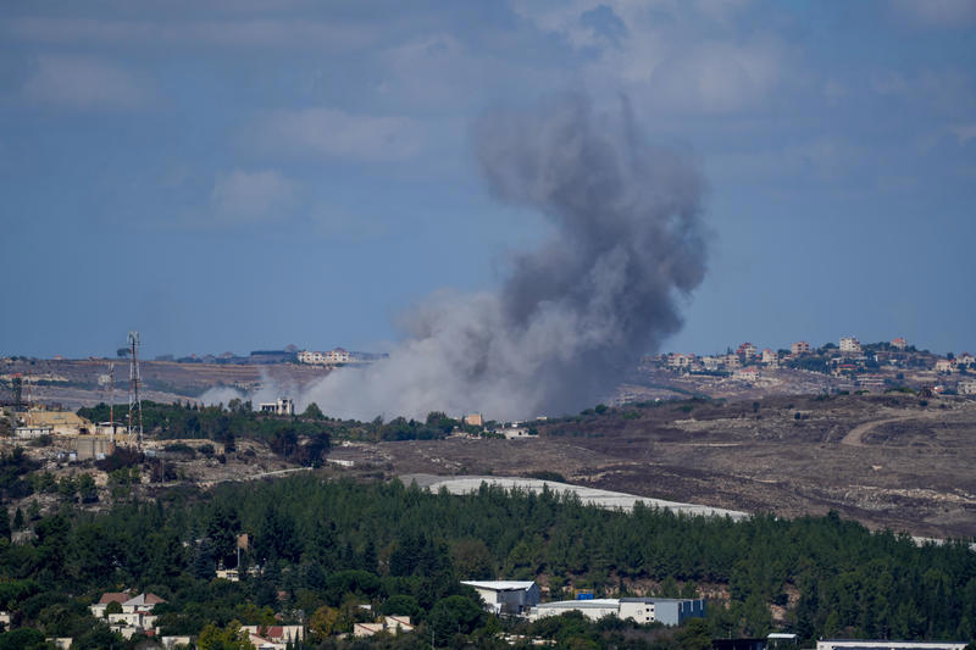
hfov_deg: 5.2
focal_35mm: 400
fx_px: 10842
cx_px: 488
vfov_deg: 3.4
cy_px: 325
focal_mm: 400
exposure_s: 1/1000
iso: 100
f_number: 8
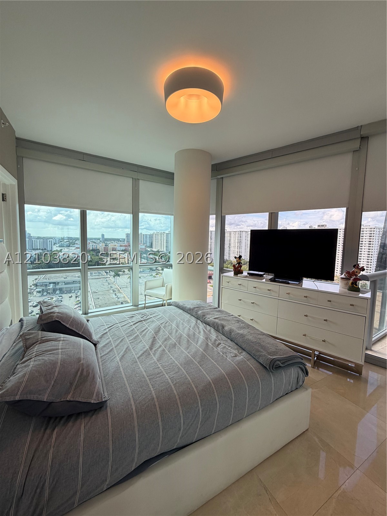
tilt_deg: -5.0
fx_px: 209
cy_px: 258
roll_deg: -2.0
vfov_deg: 102.1
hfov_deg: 85.7
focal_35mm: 14
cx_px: 194
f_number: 2.2
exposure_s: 1/125
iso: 50
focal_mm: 2.22
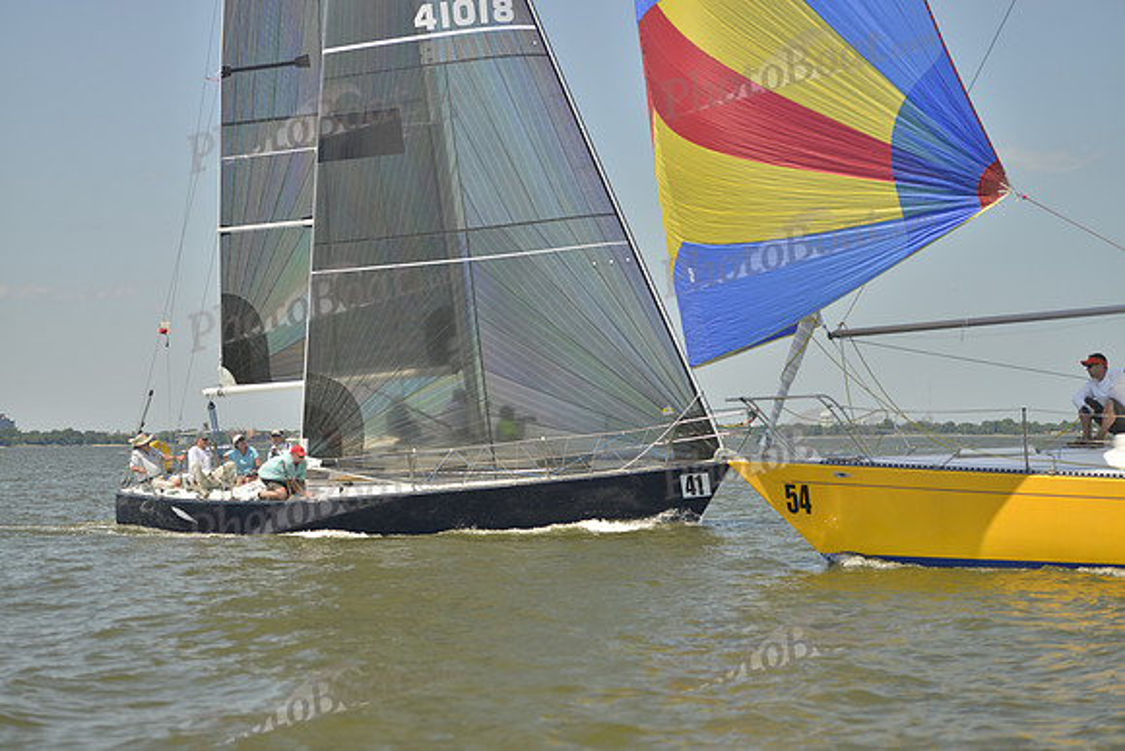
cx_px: 562
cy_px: 376
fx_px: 2876
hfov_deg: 22.1
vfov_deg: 14.9
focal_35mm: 92
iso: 200
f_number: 3.2
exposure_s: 1/1250
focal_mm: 92
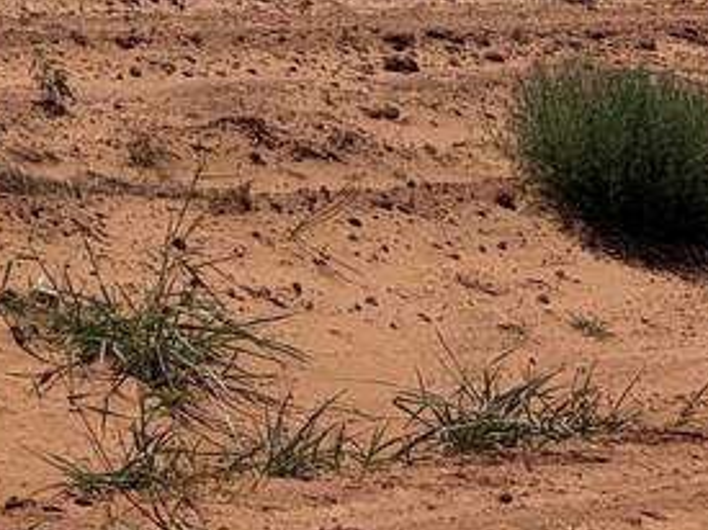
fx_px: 2474
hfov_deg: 13.2
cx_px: -860
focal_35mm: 121
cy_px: -455
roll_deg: -1.7
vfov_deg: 11.3
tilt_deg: +4.1
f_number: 1.6
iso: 50
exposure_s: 1/7813
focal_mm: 5.96
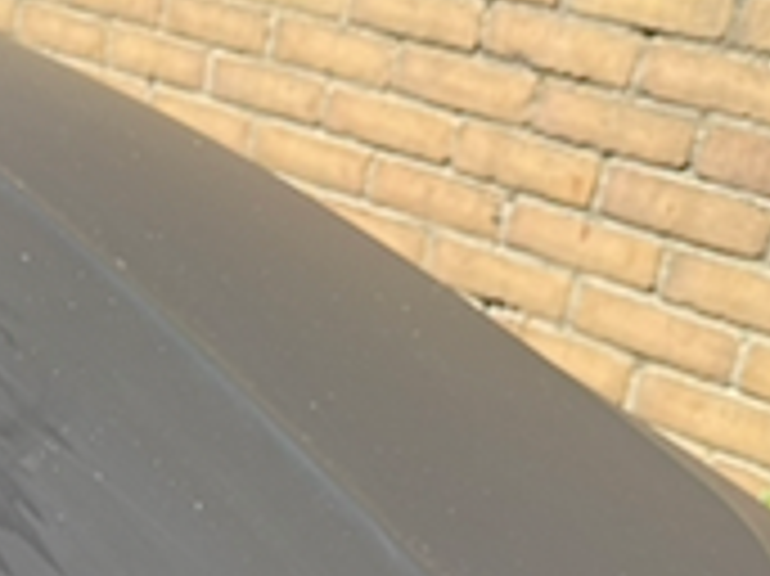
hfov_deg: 20.2
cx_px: -189
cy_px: 814
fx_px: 2001
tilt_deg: -27.4
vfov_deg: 15.4
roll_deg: -5.6
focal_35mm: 90
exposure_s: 1/2000
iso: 80
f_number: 1.78
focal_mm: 6.76
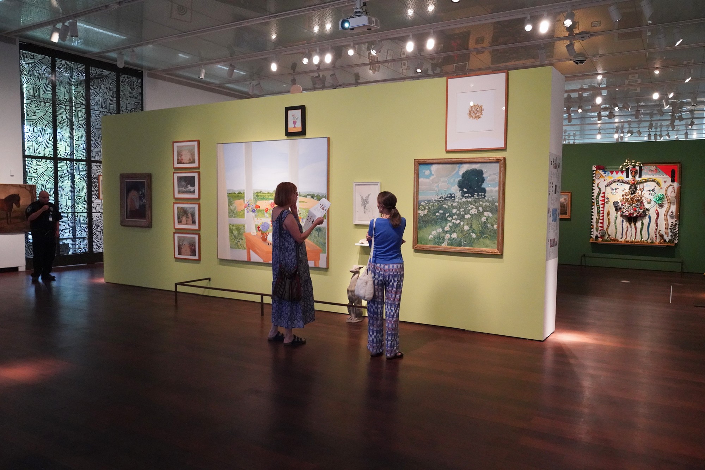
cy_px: 235
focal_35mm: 28
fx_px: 548
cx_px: 352
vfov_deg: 46.4
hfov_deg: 65.5
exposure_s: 1/100
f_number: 7.1
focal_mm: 28
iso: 10000
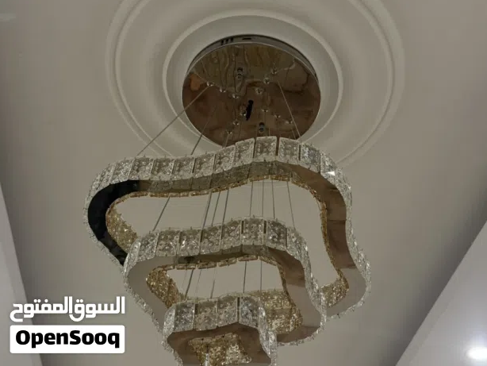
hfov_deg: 69.4
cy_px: 182
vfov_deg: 54.9
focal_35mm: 25
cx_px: 244
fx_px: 352
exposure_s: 1/50
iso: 200
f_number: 1.78
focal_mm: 6.76
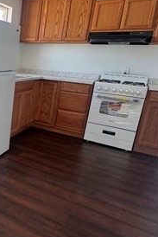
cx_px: -40
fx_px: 224
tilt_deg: -12.8
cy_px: 112
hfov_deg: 31.4
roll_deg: -3.1
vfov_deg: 55.7
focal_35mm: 34
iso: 100
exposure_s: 1/99
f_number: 2.2
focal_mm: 2.22
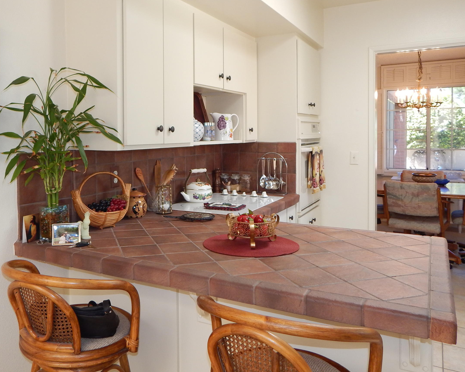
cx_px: 178
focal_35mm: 30
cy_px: 151
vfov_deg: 48.3
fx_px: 413
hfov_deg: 58.1
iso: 125
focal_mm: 4
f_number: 3
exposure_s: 1/40
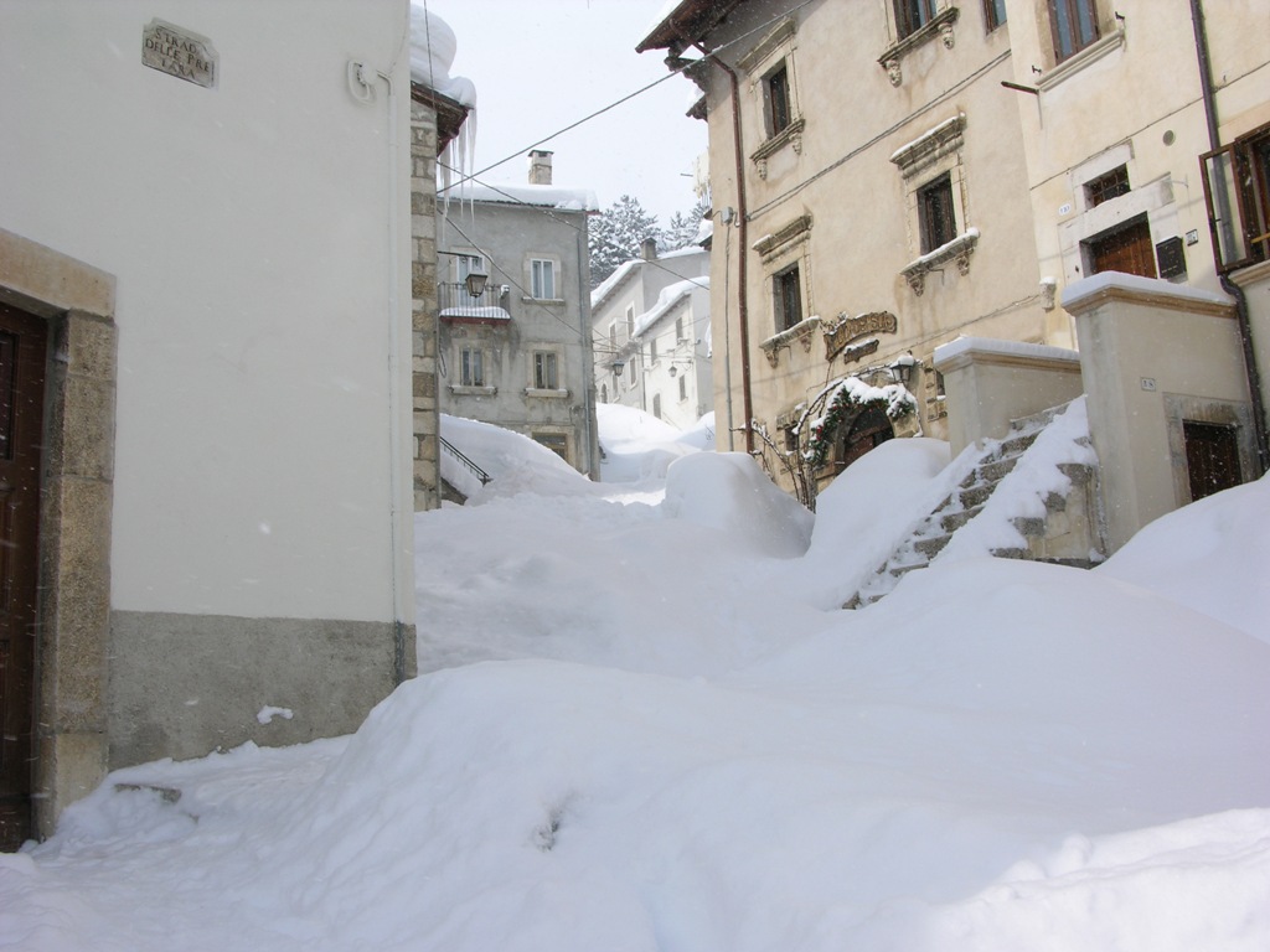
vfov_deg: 40.7
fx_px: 1284
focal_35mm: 35
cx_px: 635
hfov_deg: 52.6
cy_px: 476
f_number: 7.1
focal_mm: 8.9
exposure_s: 1/320
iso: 50
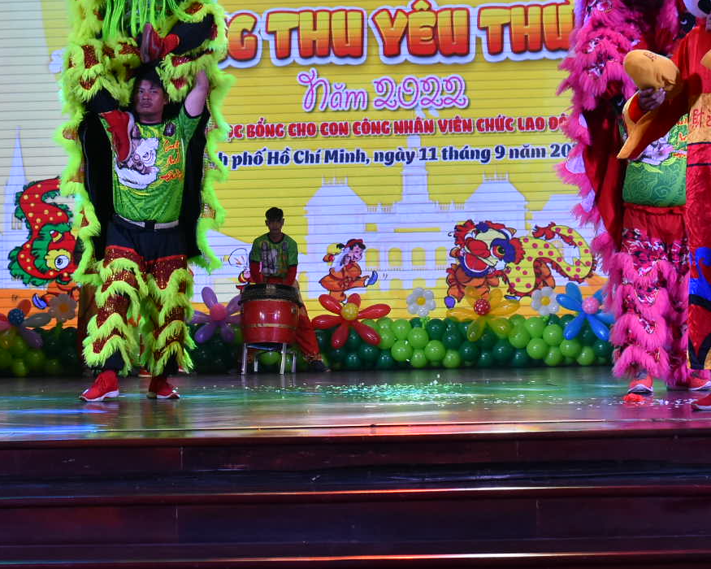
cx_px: 317
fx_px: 1536
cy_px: 141
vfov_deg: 20.8
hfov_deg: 26.0
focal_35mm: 73
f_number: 5.6
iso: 1000
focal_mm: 28
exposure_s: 1/200
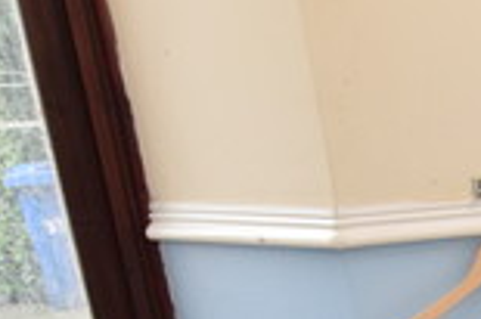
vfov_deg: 13.0
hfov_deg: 13.4
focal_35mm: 99
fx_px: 1321
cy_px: 478
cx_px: 1232
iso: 800
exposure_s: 1/125
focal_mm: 10
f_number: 5.6
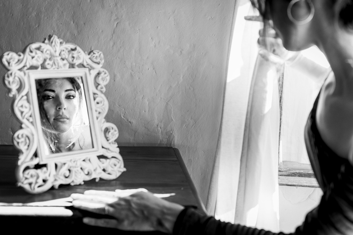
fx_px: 490
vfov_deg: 27.0
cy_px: 118
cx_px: 176
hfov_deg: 39.6
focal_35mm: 50
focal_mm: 50
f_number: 4
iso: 200
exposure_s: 1/125
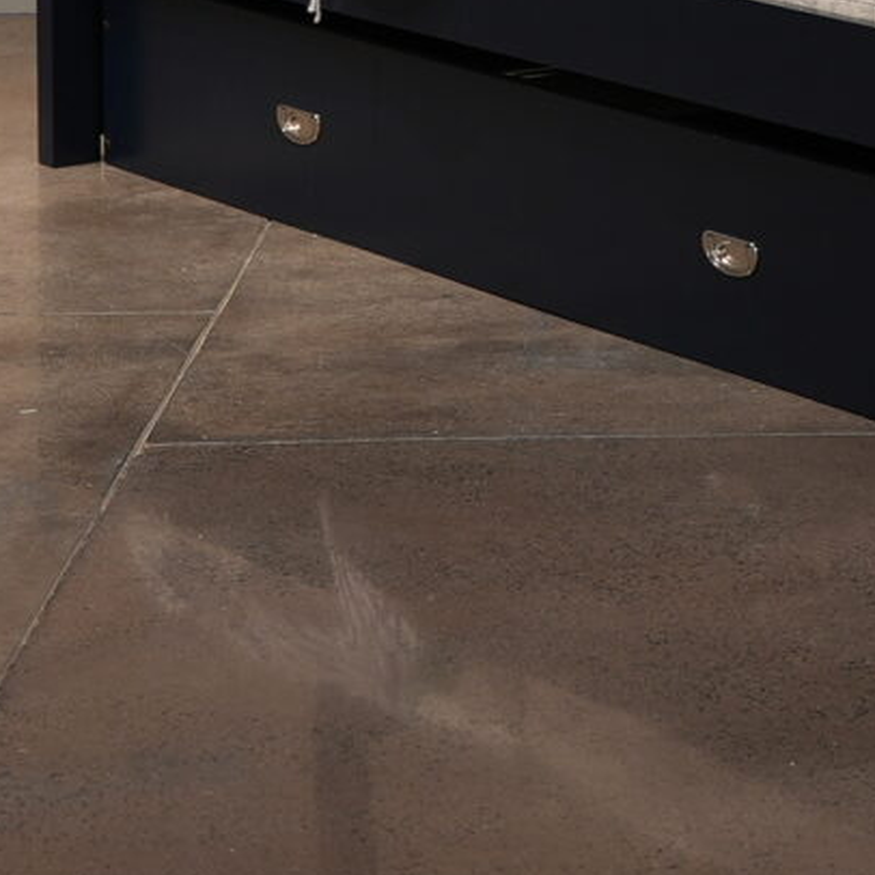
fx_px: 4885
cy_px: -758
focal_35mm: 171
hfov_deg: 10.1
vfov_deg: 9.7
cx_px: 1058
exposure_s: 1/40
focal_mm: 31.9
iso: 160
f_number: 2.8
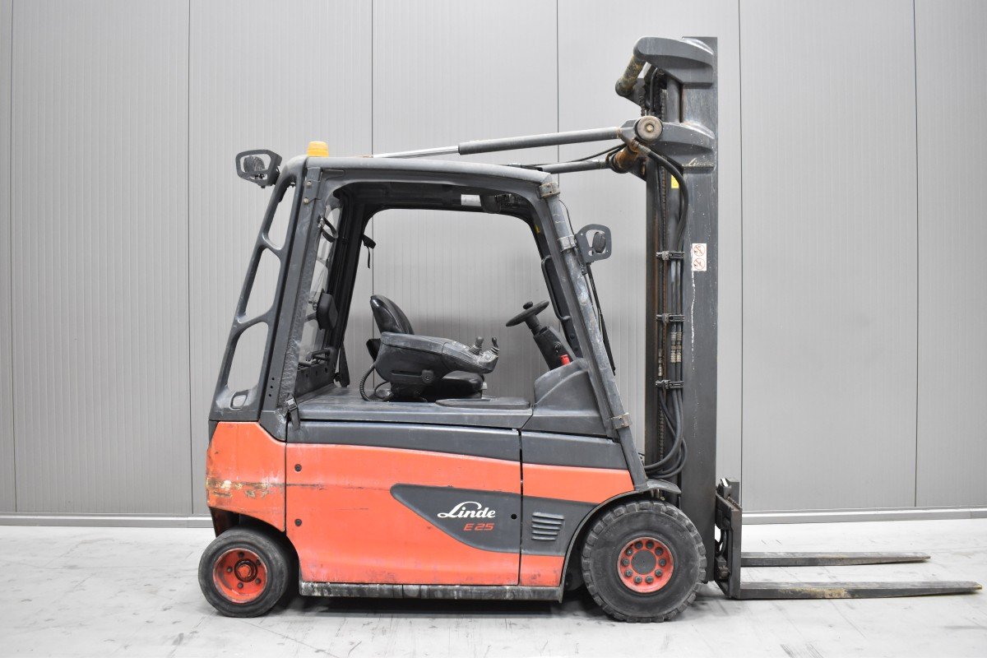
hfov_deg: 61.9
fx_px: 822
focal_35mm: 30
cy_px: 329
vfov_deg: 43.6
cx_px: 494
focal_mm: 20
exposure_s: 1/25
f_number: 4.5
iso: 1600
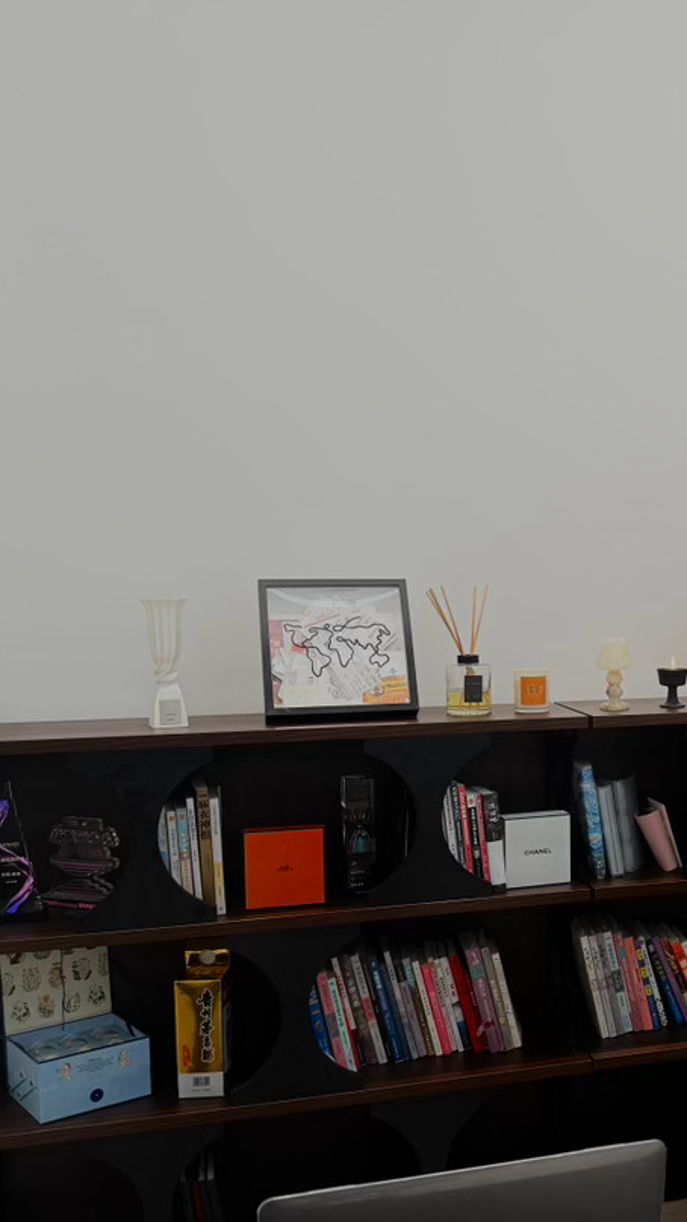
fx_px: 1133
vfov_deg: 55.8
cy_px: 783
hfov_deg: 32.3
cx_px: 598
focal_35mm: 35
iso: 64
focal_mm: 6.76
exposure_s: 1/100
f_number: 1.78
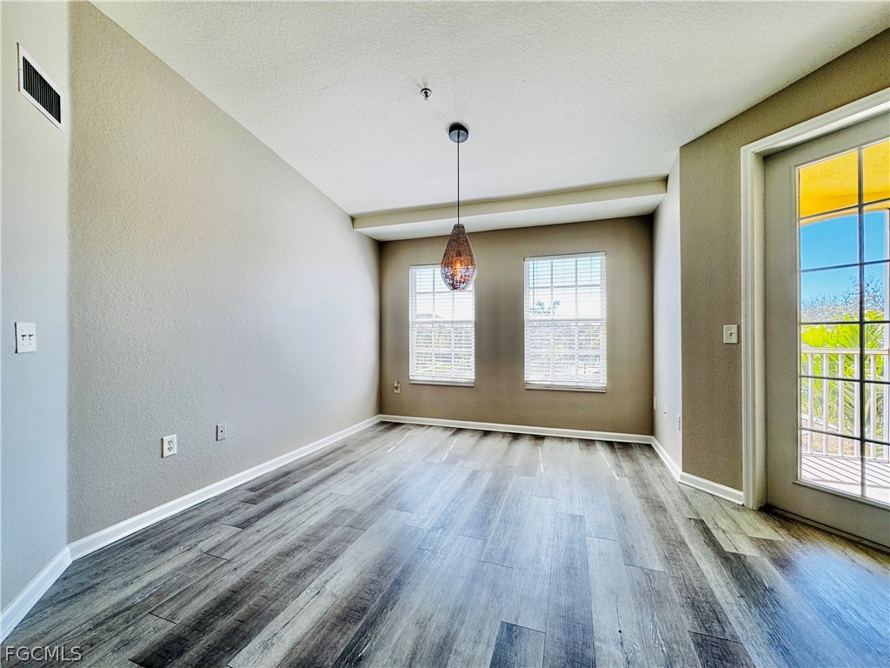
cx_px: 445
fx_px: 360
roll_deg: +0.2
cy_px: 334
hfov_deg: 102.1
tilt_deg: -1.6
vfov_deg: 85.7
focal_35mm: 14
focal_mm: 2.22
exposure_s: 1/120
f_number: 2.2
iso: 50
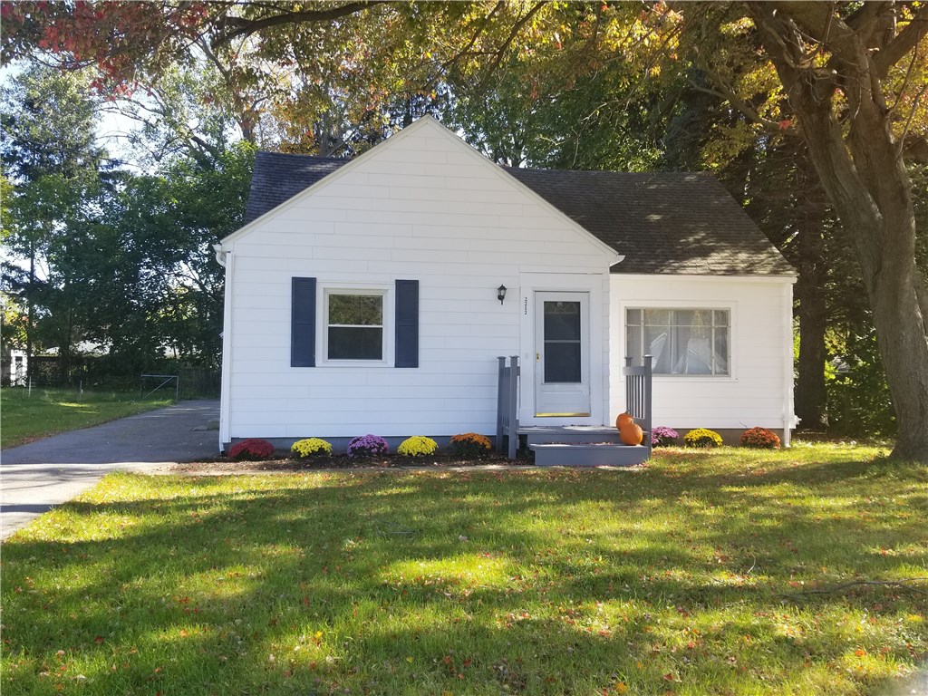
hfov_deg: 67.3
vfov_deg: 53.1
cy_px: 348
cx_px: 464
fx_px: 697
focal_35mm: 26
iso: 50
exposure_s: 1/416
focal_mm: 4.25
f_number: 1.7
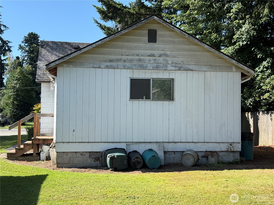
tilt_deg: +2.7
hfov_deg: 39.7
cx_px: 137
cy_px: 102
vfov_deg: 30.3
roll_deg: -0.6
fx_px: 380
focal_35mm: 48
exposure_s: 1/2146
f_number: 1.78
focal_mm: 6.76
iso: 80
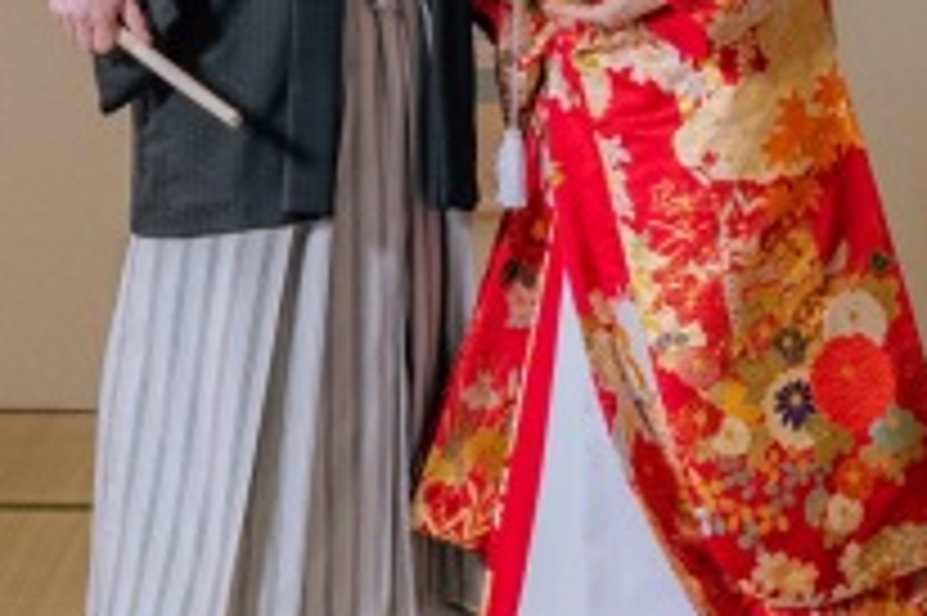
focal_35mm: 194
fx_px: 4991
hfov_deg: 10.6
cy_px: -137
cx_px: 508
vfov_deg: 7.0
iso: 200
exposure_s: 1/100
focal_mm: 50
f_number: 4
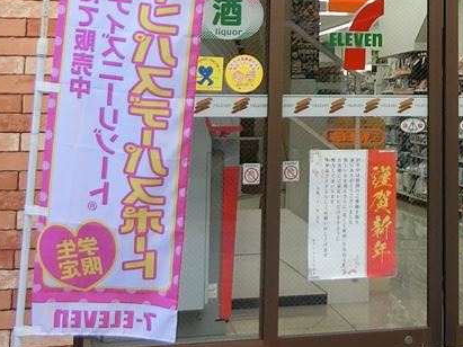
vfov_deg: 19.1
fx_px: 989
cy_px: -37
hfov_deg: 25.5
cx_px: 421
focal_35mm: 74
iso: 125
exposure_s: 1/125
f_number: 2.7
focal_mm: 4.06
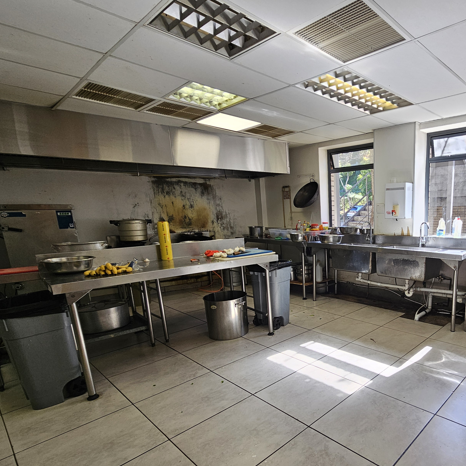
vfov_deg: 77.0
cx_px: 354
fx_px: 289
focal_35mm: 19
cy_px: 275
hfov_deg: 71.9
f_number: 2.2
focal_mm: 2.2
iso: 64
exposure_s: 1/100
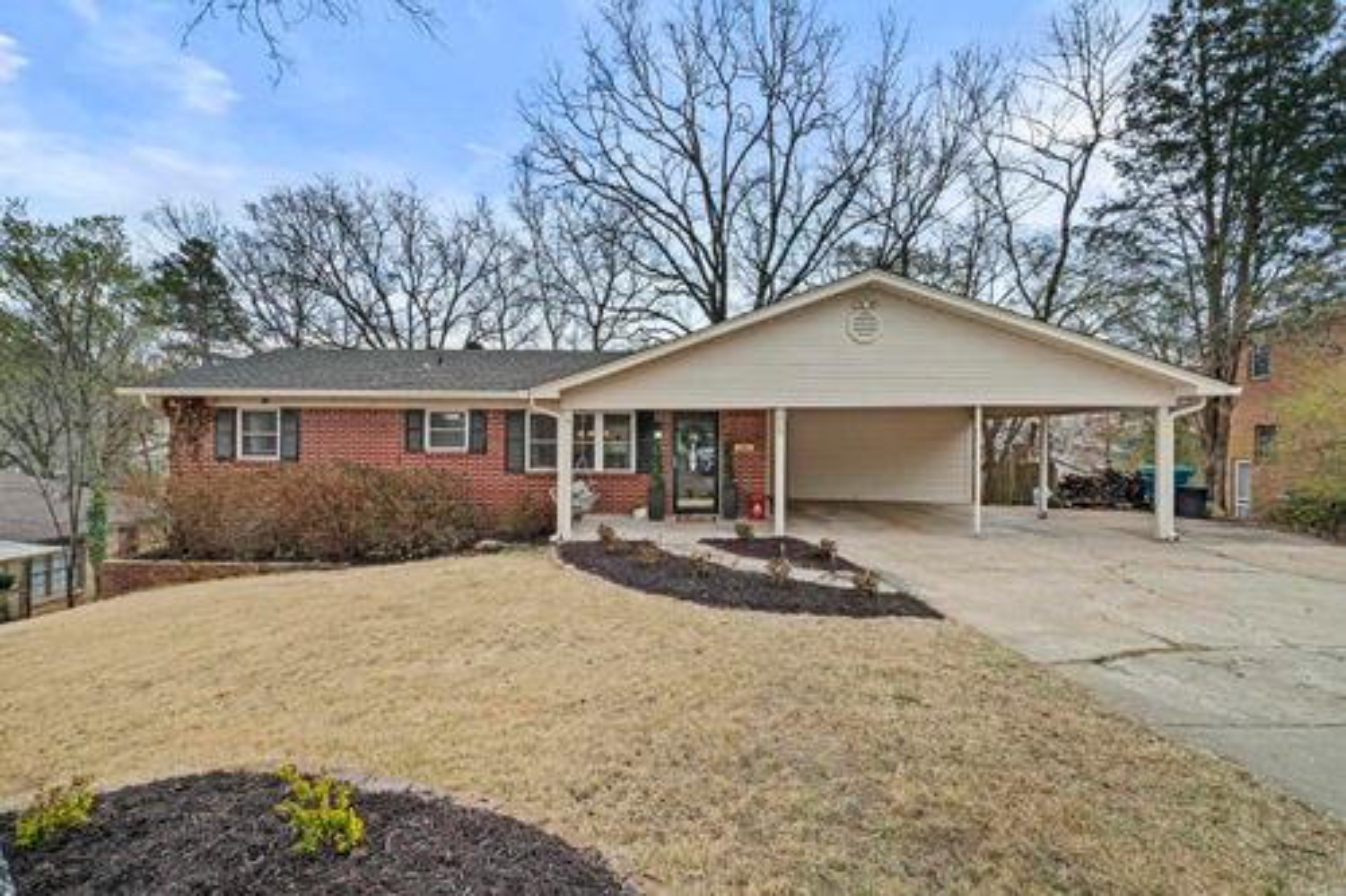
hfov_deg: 100.4
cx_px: 673
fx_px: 561
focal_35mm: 15
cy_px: 448
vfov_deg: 77.3
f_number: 13
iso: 400
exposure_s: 1/60
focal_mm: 10
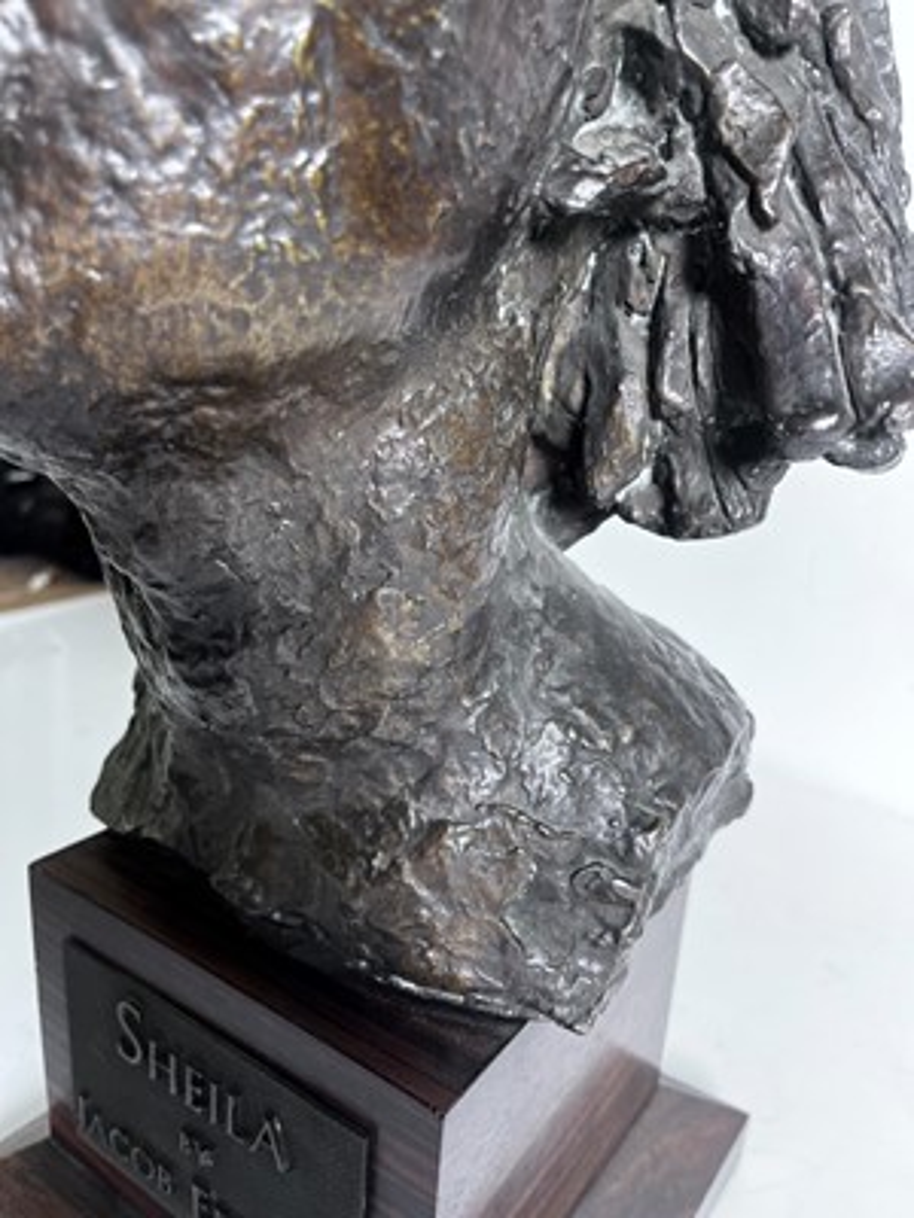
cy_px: 609
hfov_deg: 53.1
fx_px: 915
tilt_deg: -17.1
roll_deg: -3.7
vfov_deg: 67.3
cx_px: 457
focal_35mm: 26
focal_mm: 5.1
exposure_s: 1/100
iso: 100
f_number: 1.6
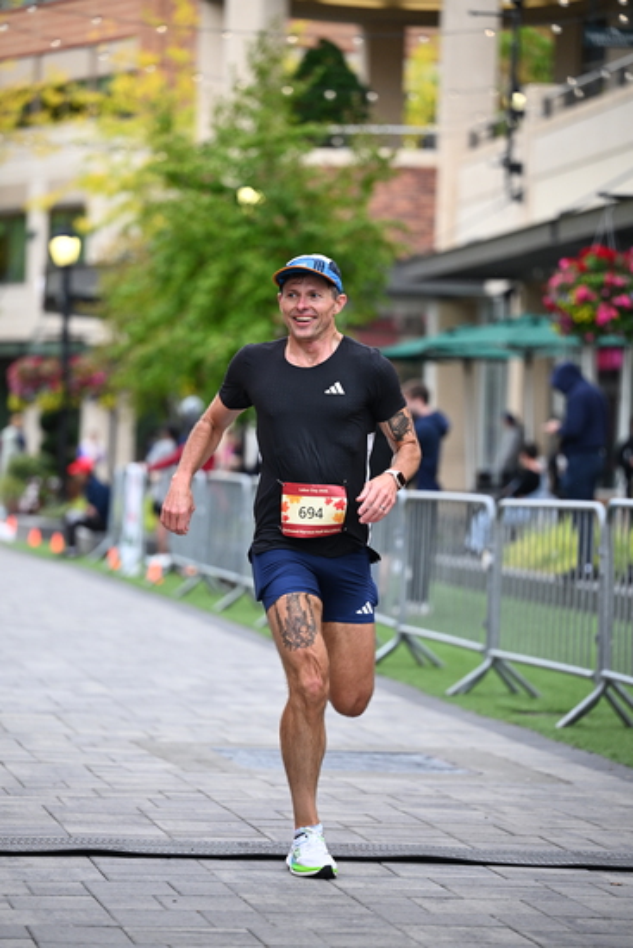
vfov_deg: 16.4
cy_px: 474
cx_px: 316
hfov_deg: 11.0
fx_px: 3295
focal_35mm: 125
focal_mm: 125
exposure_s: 1/1600
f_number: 2.8
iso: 1000
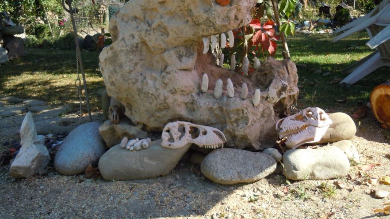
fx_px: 517
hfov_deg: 41.3
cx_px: 197
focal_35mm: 50
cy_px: 70
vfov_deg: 23.8
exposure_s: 1/320
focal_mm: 8.1
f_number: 3.8
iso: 100
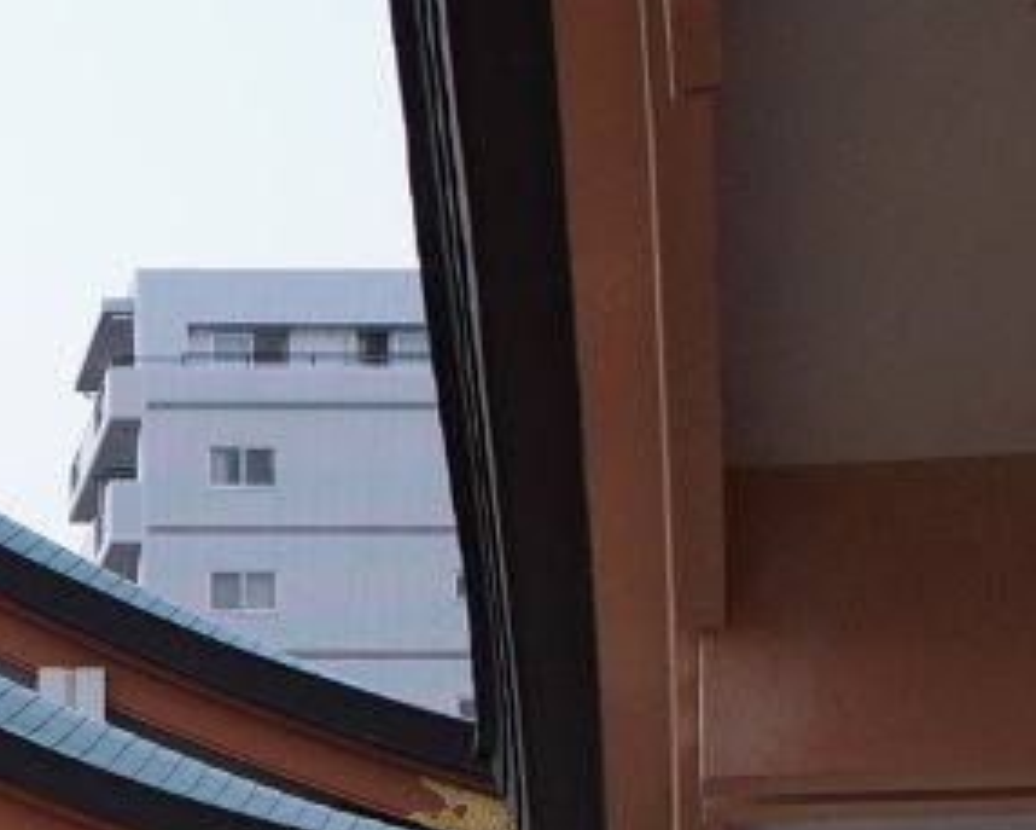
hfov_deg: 11.2
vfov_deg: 9.2
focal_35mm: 164
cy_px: 1173
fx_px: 5030
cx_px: -627
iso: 200
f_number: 2.8
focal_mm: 18.3
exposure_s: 1/100
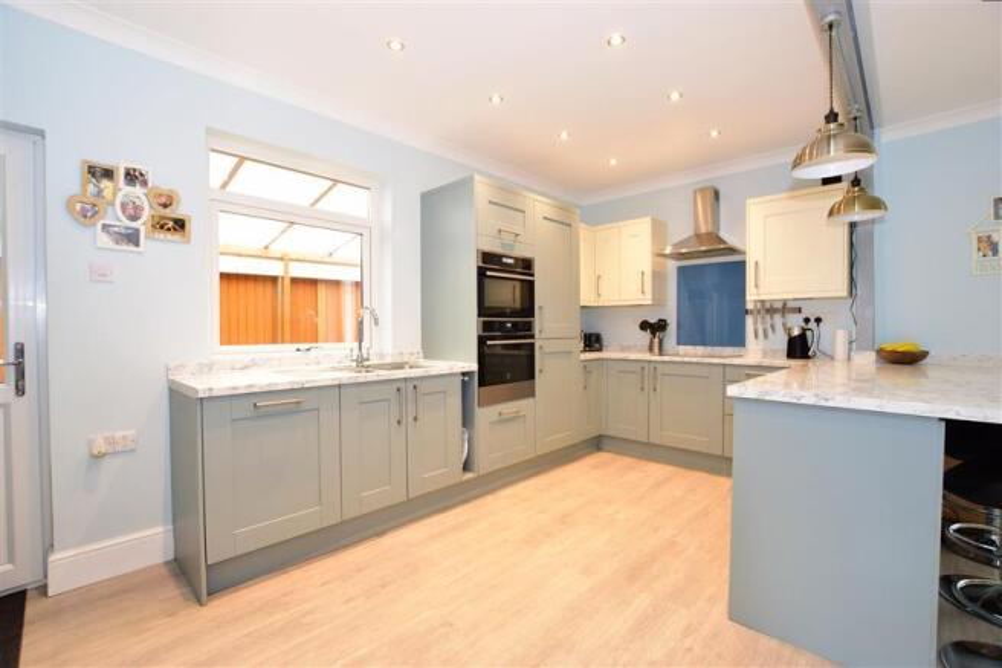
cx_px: 501
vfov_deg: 77.3
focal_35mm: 15
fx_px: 417
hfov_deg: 100.4
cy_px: 334
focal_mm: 10
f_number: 5.6
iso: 400
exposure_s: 1/13
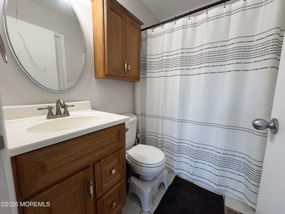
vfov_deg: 85.7
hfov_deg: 102.1
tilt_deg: -7.1
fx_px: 115
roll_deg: -0.1
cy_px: 107
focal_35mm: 14
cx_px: 142
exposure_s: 1/60
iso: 125
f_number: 2.2
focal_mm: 2.22
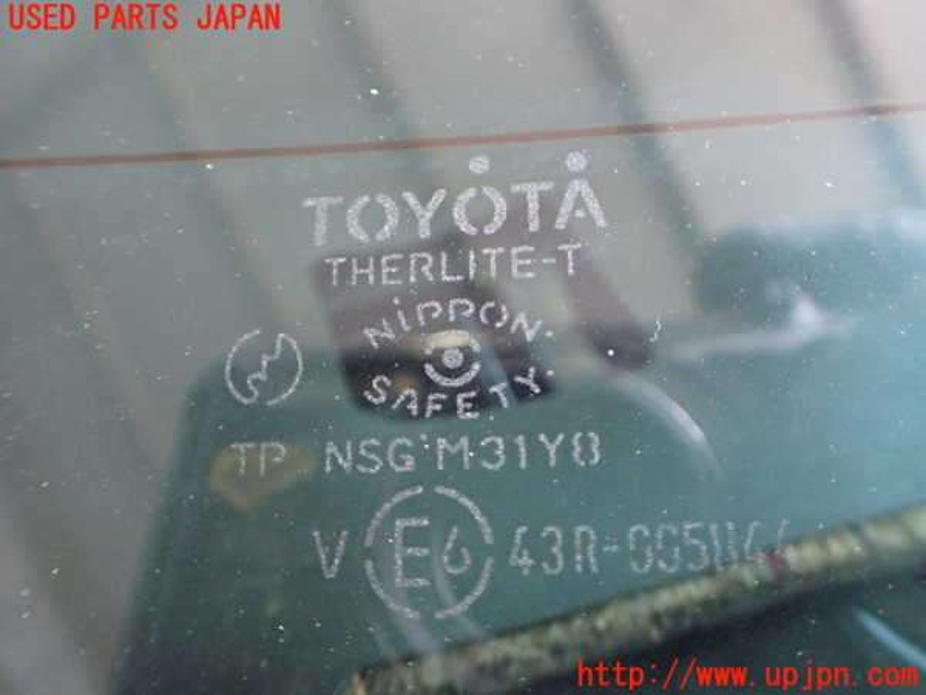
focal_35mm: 30
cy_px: 348
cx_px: 463
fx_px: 803
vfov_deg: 46.8
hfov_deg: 60.0
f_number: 2.3
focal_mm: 5.4
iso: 800
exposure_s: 1/125
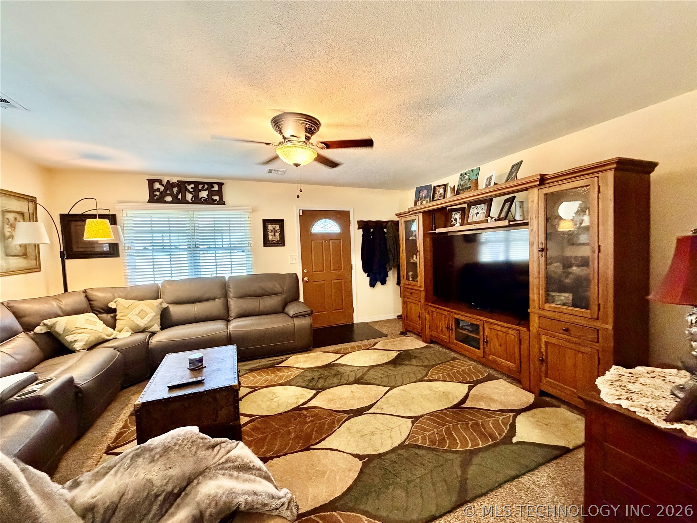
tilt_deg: -2.4
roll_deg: +2.4
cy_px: 262
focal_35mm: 14
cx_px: 348
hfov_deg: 102.1
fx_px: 282
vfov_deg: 85.7
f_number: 2.2
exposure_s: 1/60
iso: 640
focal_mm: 2.22
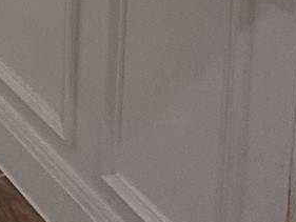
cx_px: -214
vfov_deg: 10.5
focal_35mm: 102
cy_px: -436
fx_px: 873
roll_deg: +1.2
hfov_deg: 16.5
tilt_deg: -6.7
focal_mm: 2.22
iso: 80
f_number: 2.2
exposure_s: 1/120
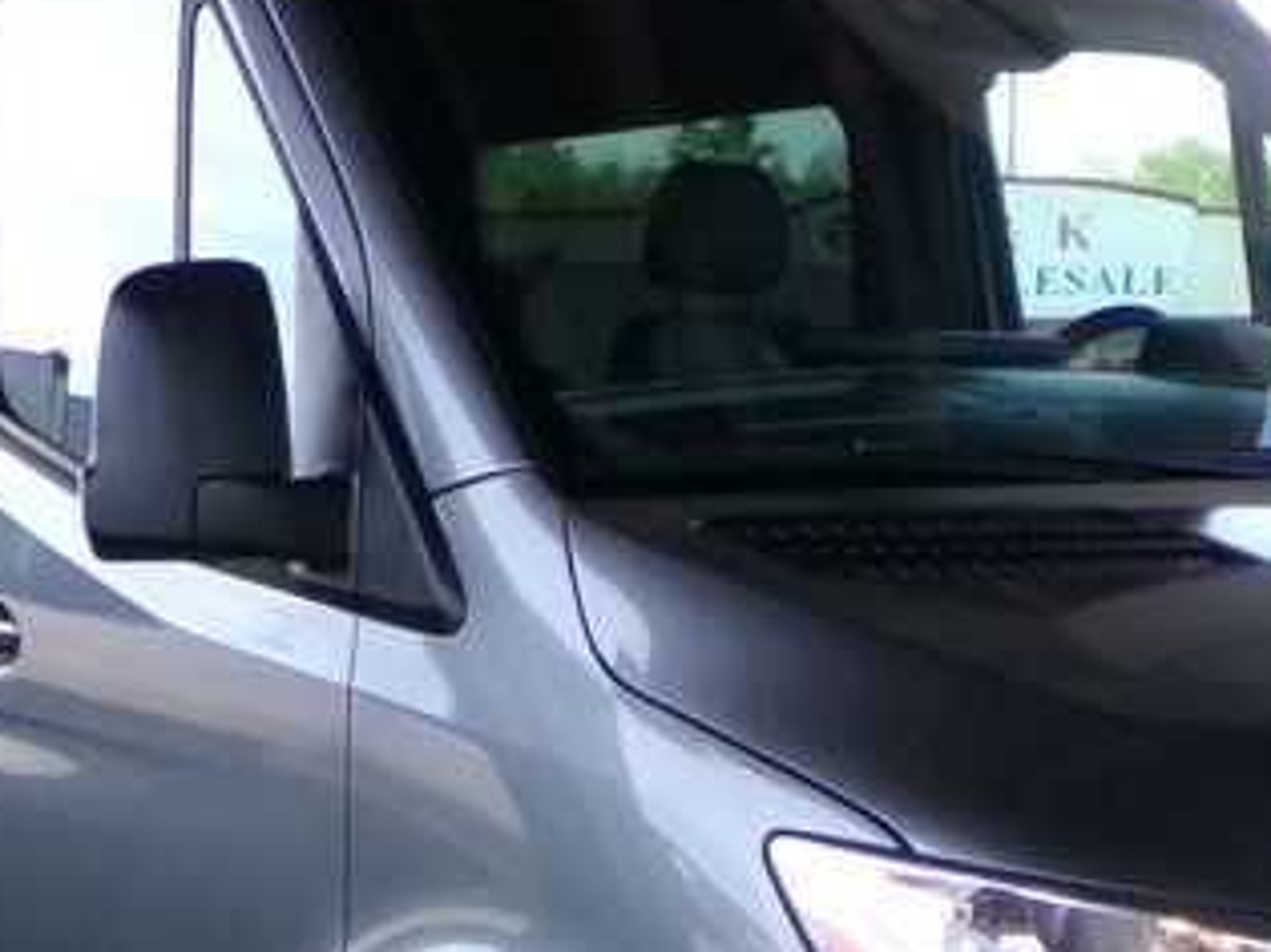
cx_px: 617
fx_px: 2863
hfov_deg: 25.0
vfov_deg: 18.2
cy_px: 1037
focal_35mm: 78
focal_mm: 4.3
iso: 412
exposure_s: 1/60
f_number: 11.07
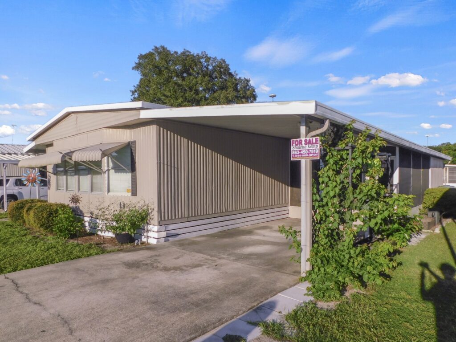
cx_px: 228
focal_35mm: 23
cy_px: 171
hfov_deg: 73.9
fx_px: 303
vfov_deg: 58.9
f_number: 3
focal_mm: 4
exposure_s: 1/1250
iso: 125
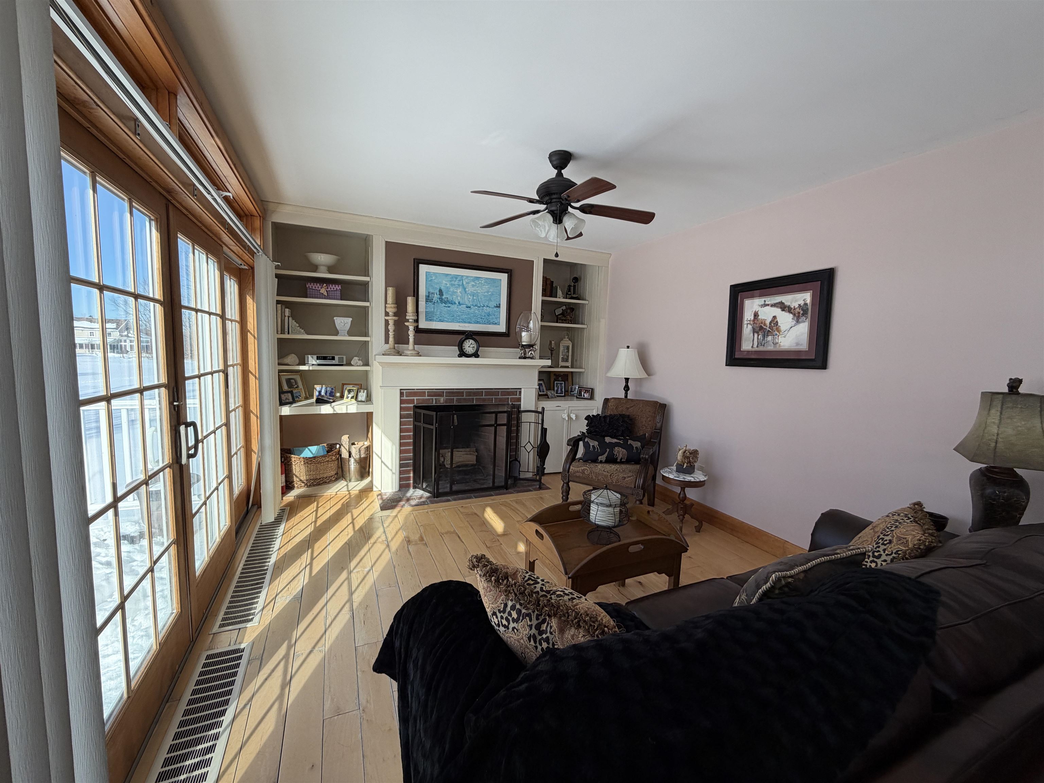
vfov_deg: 85.7
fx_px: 422
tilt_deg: -5.1
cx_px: 522
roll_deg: -2.6
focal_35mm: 14
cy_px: 392
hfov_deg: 102.1
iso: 40
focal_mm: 2.22
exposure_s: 1/240
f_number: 2.2
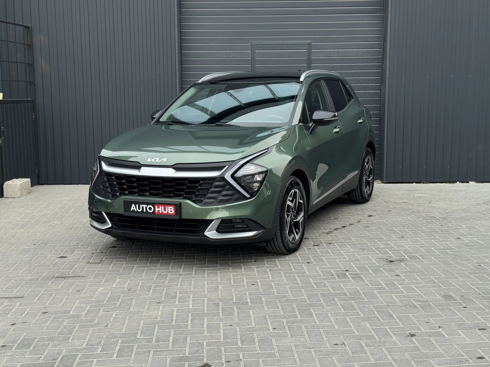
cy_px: 184
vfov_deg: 30.3
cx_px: 245
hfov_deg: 39.7
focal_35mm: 48
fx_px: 679
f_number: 1.78
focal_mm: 6.76
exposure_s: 1/126
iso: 64
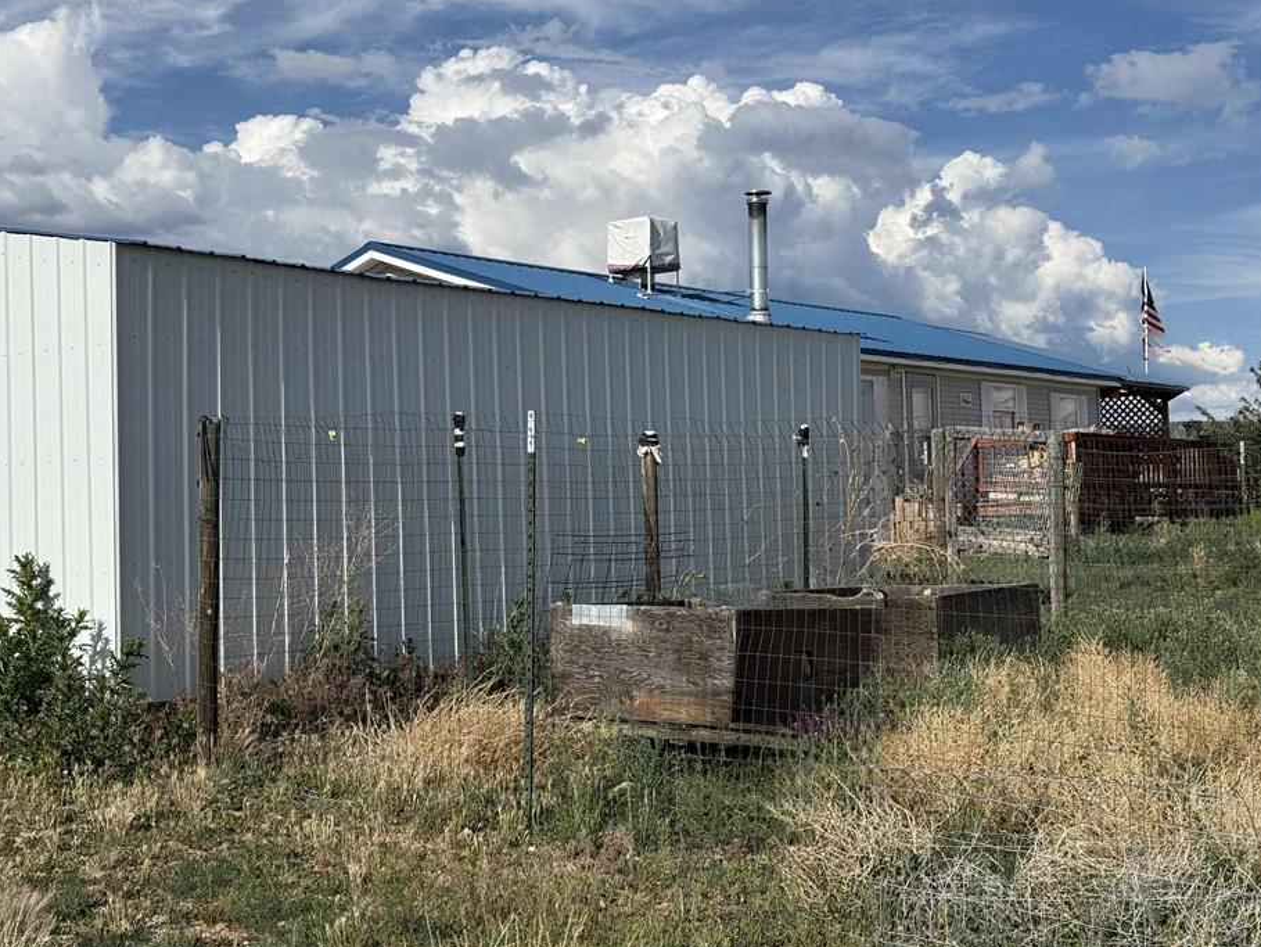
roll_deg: +1.5
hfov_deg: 35.5
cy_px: 433
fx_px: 1968
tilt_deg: +6.0
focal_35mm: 54
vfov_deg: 27.0
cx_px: 617
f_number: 1.78
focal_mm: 6.76
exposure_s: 1/6536
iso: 64
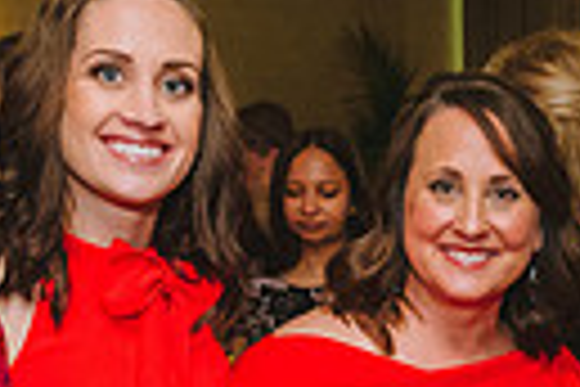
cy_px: 470
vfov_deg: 11.1
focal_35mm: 121
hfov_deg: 16.4
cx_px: 652
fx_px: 1949
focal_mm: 27
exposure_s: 1/160
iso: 3200
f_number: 4
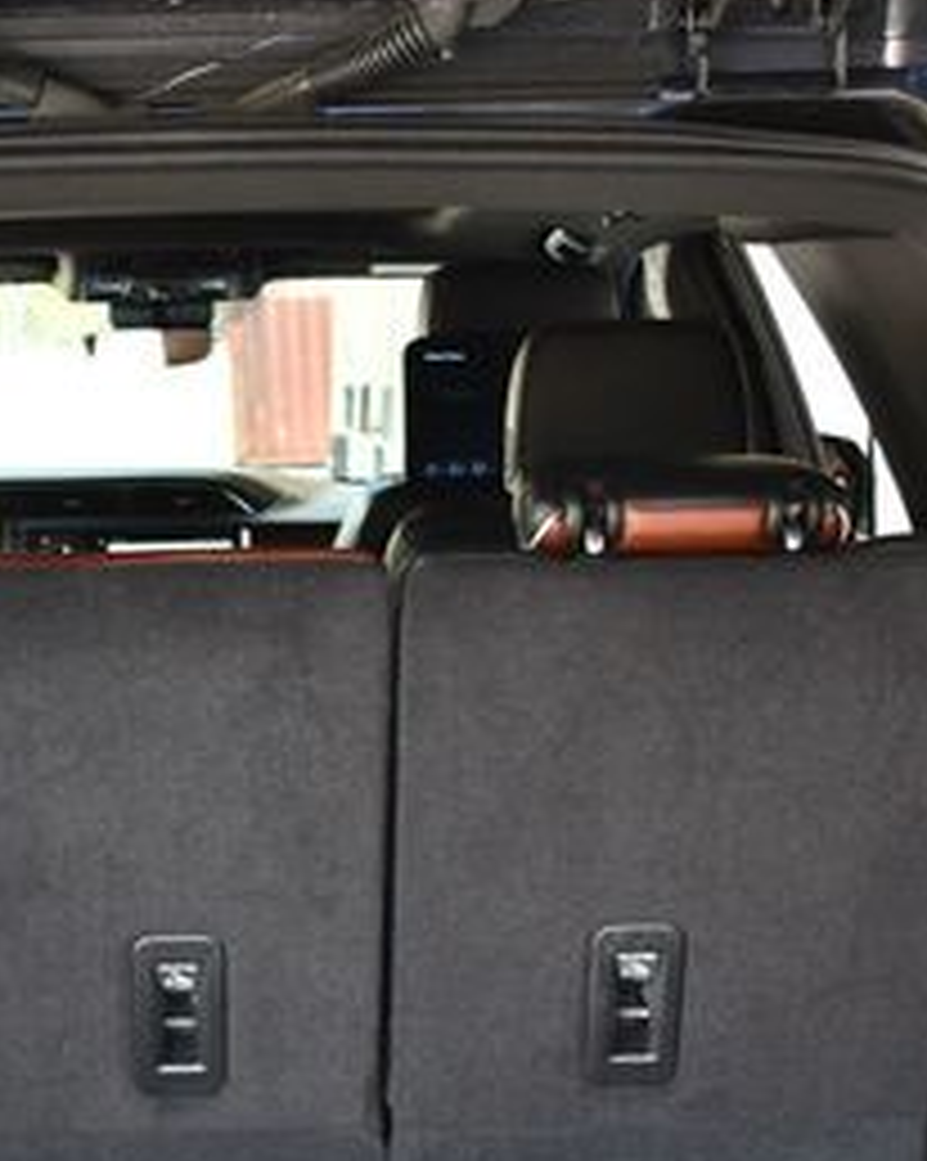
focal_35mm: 84
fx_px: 2884
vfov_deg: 22.5
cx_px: 99
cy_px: 922
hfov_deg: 18.0
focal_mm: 18
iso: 640
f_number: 3.5
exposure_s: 1/250
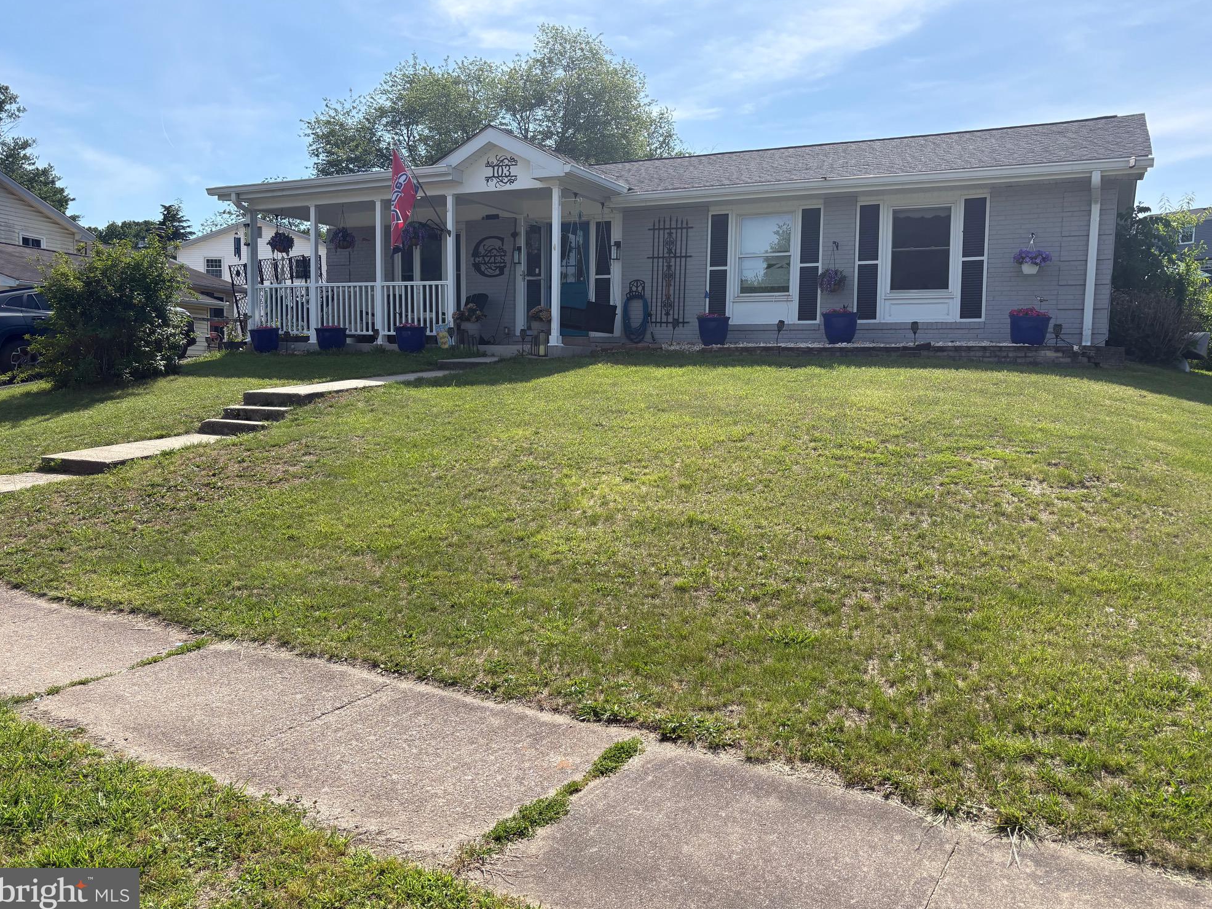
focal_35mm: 27
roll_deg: -1.3
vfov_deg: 51.4
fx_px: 945
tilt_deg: -5.0
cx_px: 615
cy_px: 446
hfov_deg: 65.3
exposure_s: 1/2985
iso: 50
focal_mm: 5.96
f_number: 1.6
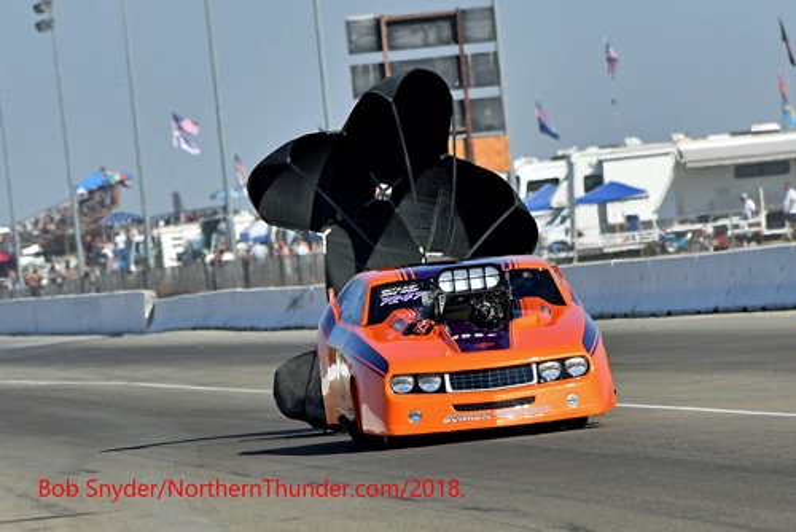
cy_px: 266
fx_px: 6637
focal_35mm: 300
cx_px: 398
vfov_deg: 4.6
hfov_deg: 6.9
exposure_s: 1/1250
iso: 160
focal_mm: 200
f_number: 5.6
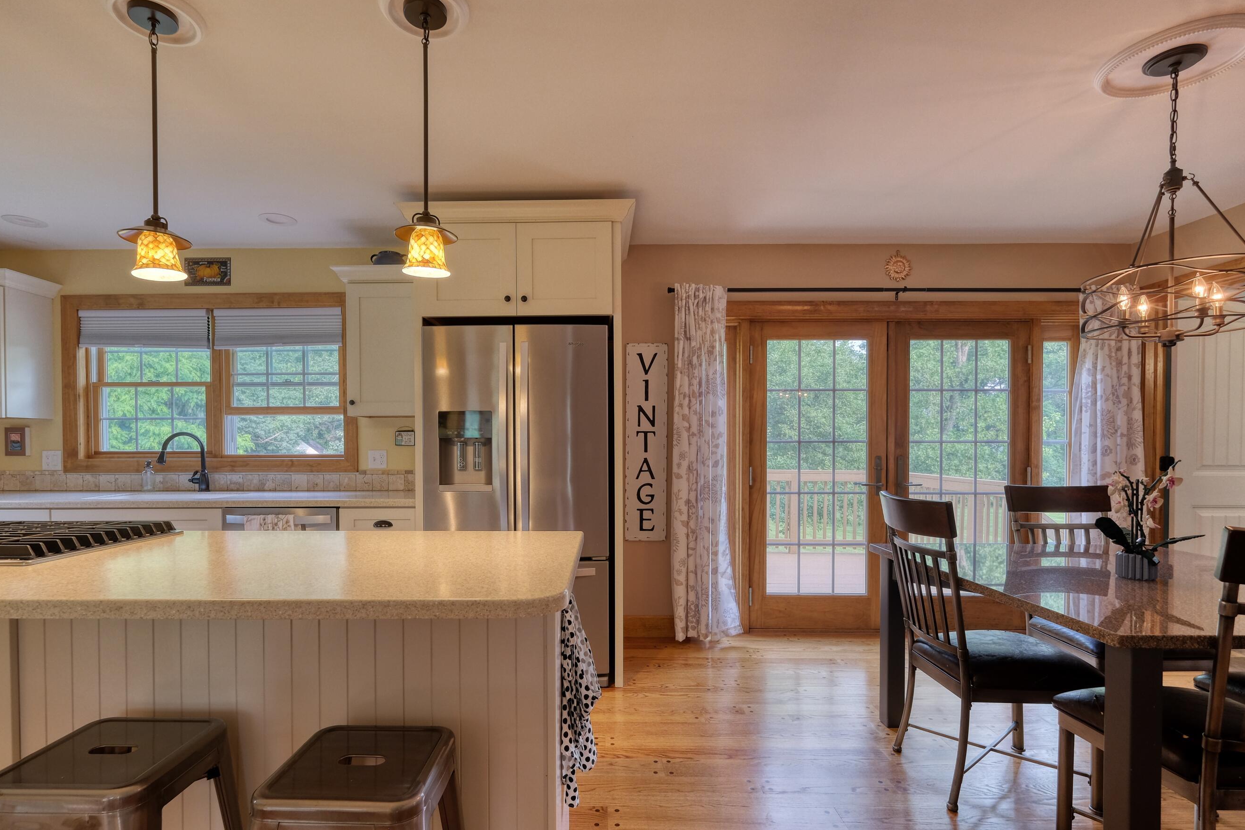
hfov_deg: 93.2
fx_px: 588
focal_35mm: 17
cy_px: 444
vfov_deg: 70.4
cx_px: 590
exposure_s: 1/60
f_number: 4
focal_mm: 10
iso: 640
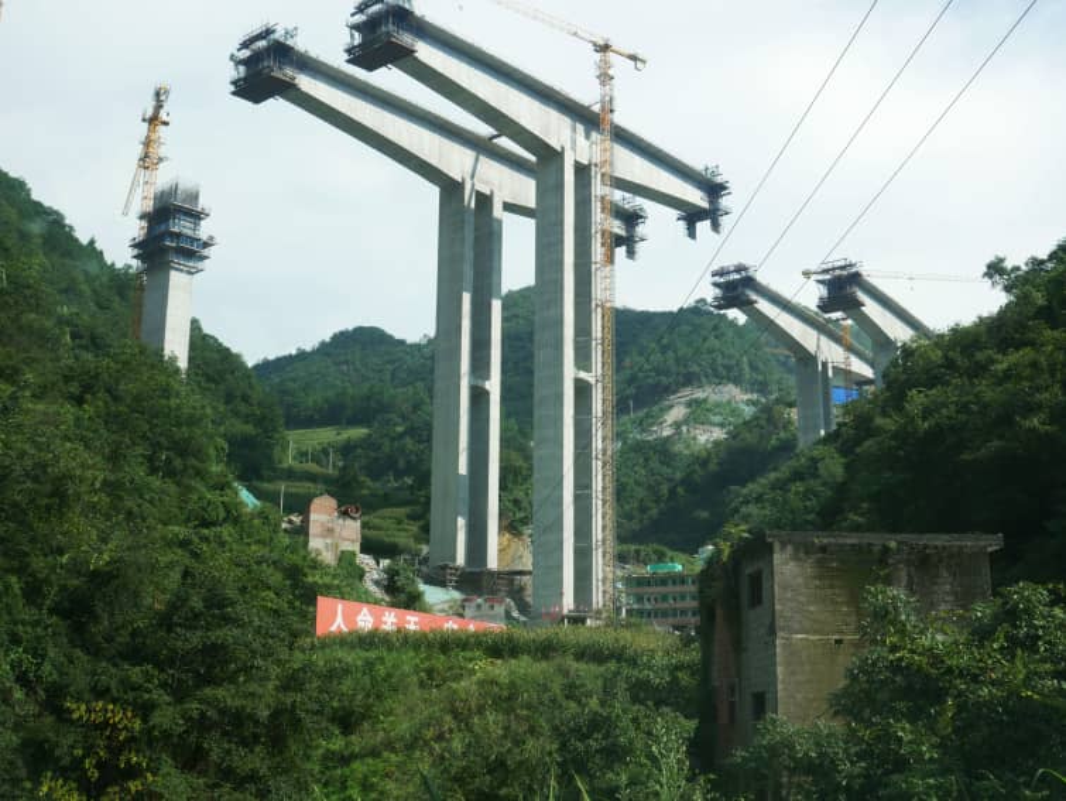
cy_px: 400
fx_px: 1417
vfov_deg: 31.5
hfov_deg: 41.2
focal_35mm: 46
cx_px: 533
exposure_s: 1/250
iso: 200
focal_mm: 23
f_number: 8
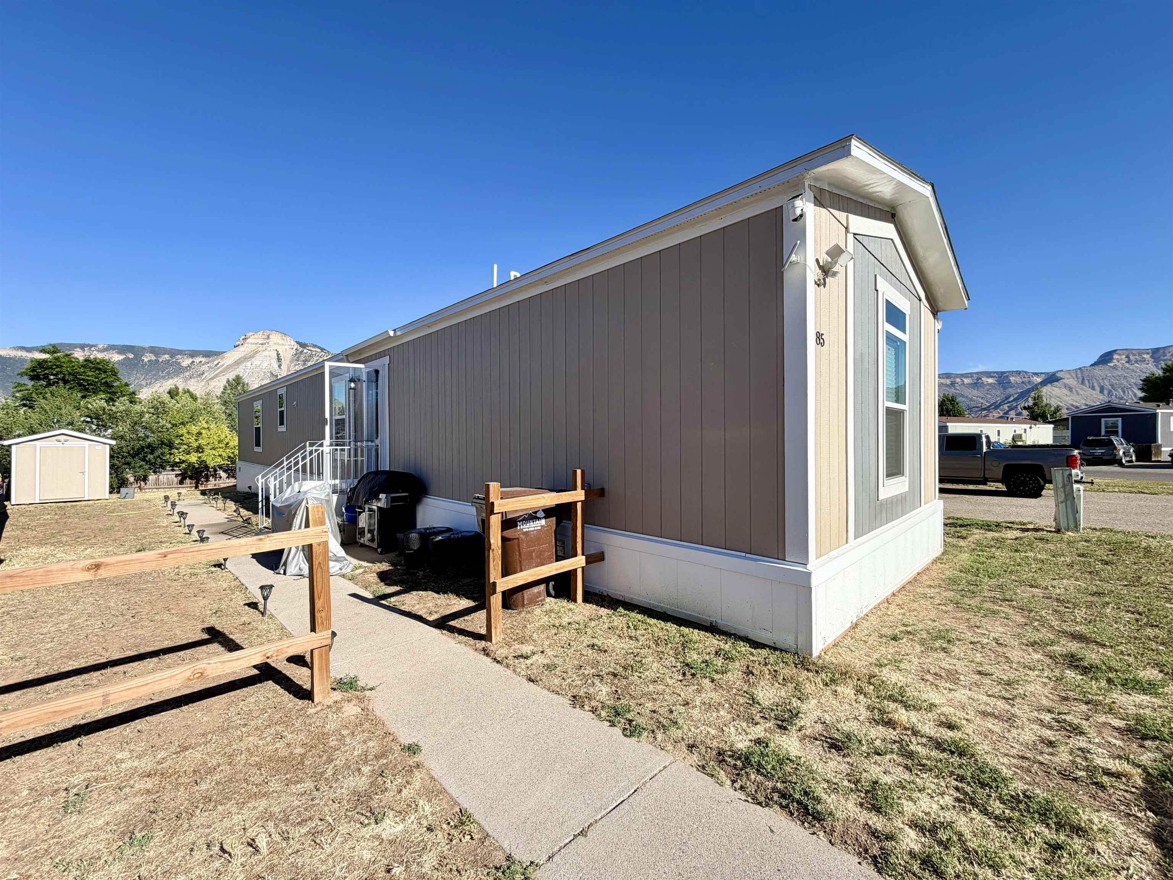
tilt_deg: +0.6
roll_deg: +0.6
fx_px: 474
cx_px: 586
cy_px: 440
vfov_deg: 85.7
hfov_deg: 102.1
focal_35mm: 14
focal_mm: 2.22
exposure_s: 1/809
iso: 20
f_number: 2.2
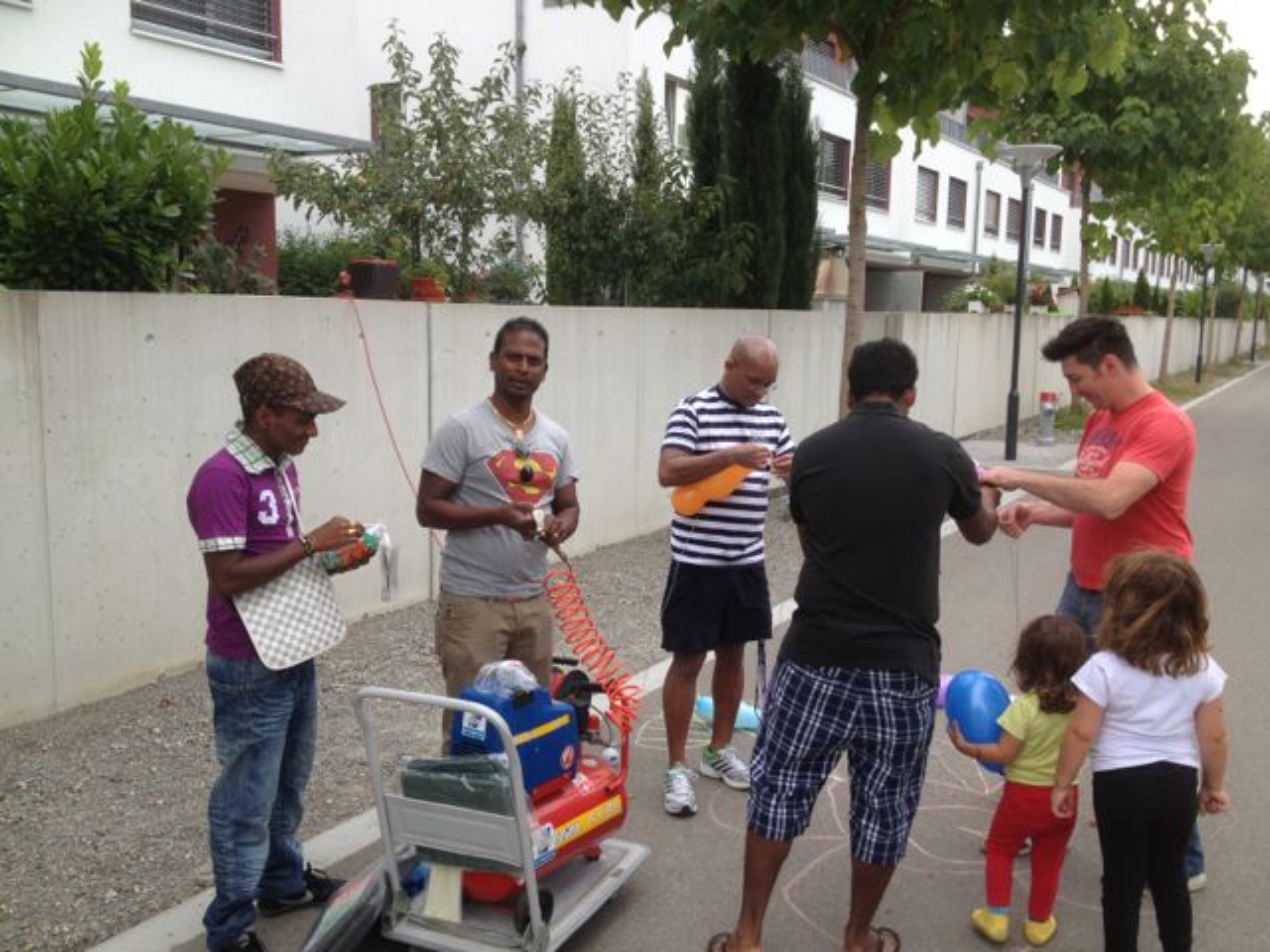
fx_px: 1284
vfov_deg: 40.7
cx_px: 635
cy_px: 476
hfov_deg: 52.6
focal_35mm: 35
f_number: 2.4
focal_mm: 4.28
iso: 50
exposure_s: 1/244
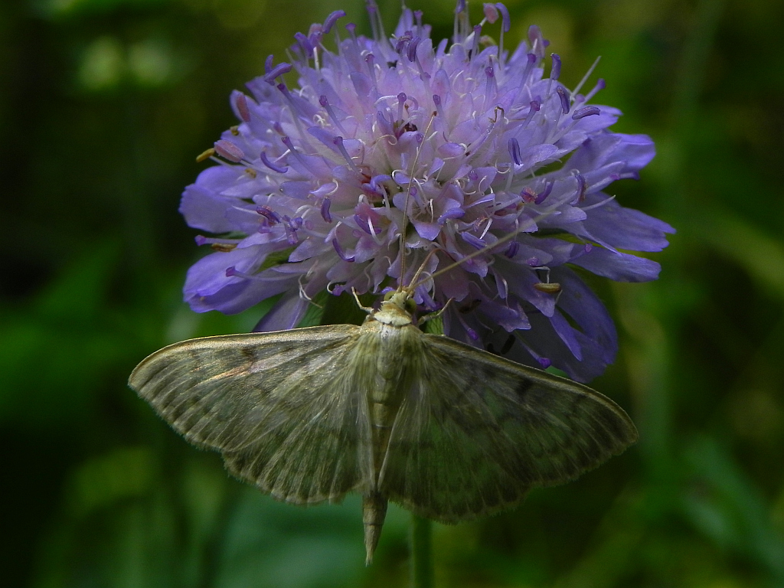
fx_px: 2378
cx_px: 392
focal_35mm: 105
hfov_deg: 18.7
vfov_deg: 14.1
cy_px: 294
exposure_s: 1/196
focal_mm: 18.8
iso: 160
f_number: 5.6
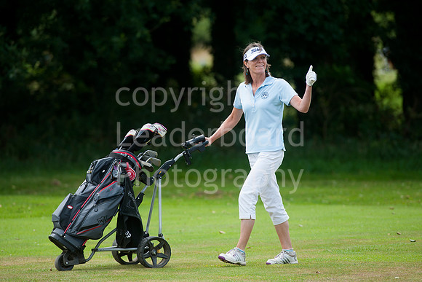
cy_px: 141
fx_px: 3517
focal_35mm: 300
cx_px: 211
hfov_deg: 6.9
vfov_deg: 4.6
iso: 400
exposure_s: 1/1600
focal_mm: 300
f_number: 5.6
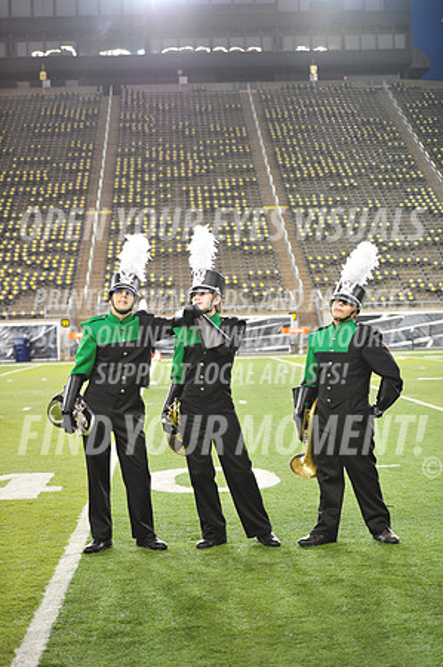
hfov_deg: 19.4
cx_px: 222
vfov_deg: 28.9
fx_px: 1295
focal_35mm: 70
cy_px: 334
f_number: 2.8
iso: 2000
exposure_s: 1/400
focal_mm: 70
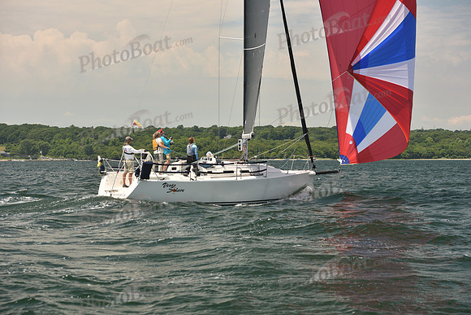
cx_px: 236
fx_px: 916
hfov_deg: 28.8
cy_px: 158
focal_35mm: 70
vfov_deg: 19.5
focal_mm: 70
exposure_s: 1/640
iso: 250
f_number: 5.6
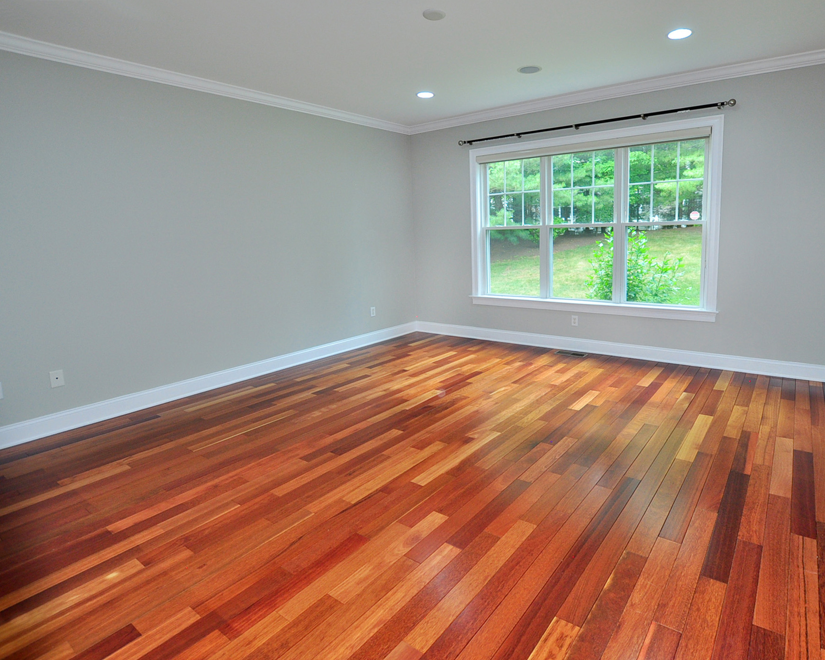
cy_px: 330
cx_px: 479
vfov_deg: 77.0
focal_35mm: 17
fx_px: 415
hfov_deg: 88.9
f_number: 4.5
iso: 400
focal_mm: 10
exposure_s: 1/80
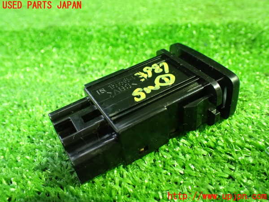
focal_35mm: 32
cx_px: 134
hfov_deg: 56.8
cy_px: 101
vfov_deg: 44.2
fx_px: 249
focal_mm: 5.79
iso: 1600
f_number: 2.4
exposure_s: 1/30
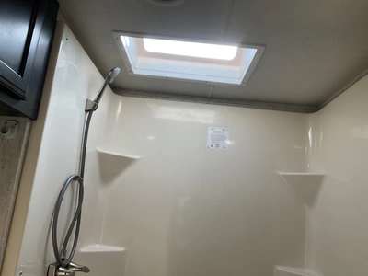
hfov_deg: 61.7
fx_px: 308
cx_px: 184
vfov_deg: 48.2
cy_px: 138
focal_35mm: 29
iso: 20
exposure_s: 1/134
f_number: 1.8
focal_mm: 3
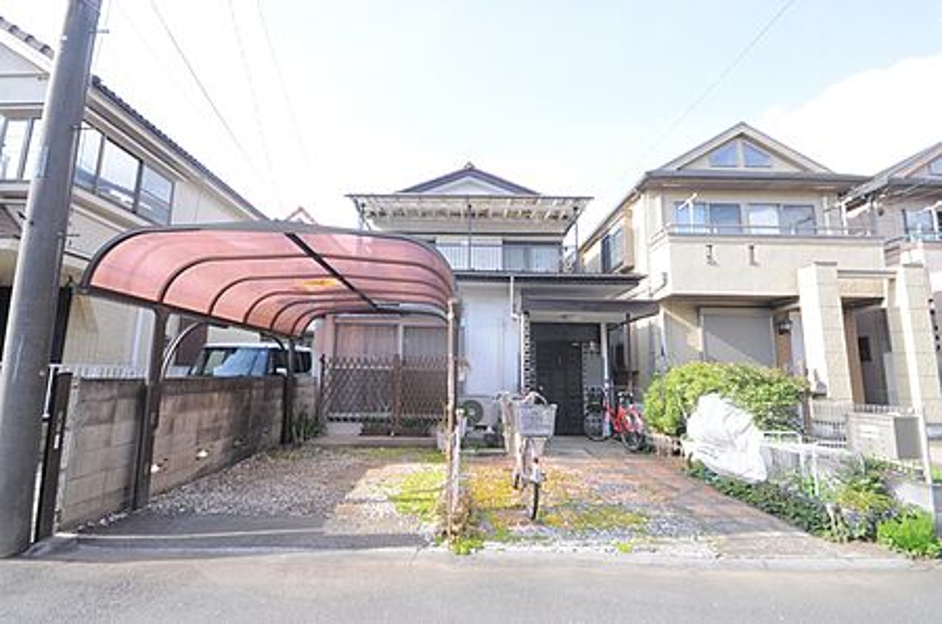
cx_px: 471
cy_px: 312
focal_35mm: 15
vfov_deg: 77.1
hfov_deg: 100.5
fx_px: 392
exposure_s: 1/60
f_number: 4
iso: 720
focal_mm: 10
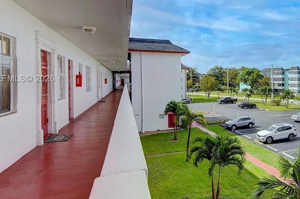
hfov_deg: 60.5
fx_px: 233
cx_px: 238
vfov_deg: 46.1
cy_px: 79
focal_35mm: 28
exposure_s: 1/100
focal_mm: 14
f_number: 14
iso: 100
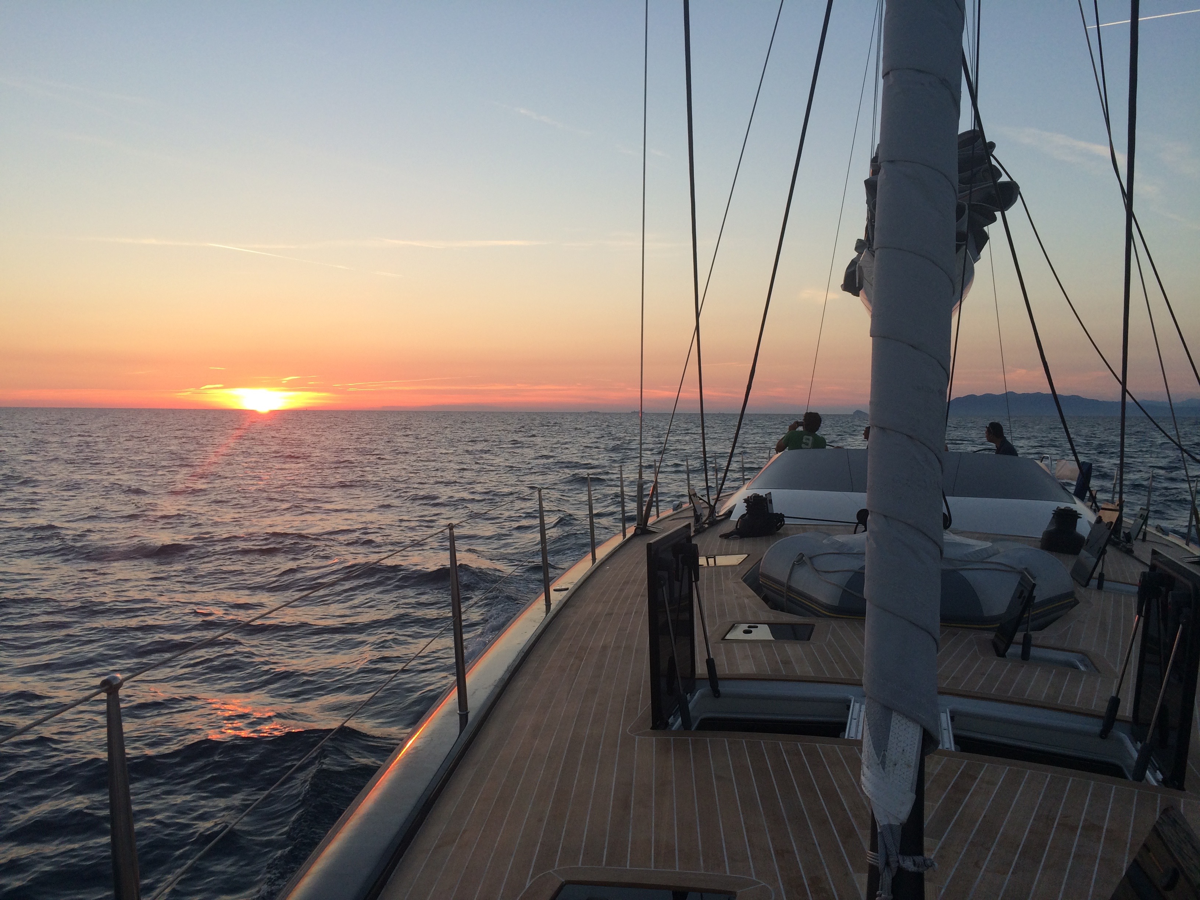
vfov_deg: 48.2
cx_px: 600
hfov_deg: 61.7
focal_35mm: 29
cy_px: 450
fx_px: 1005
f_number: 2.2
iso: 32
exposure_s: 1/237
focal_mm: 4.15
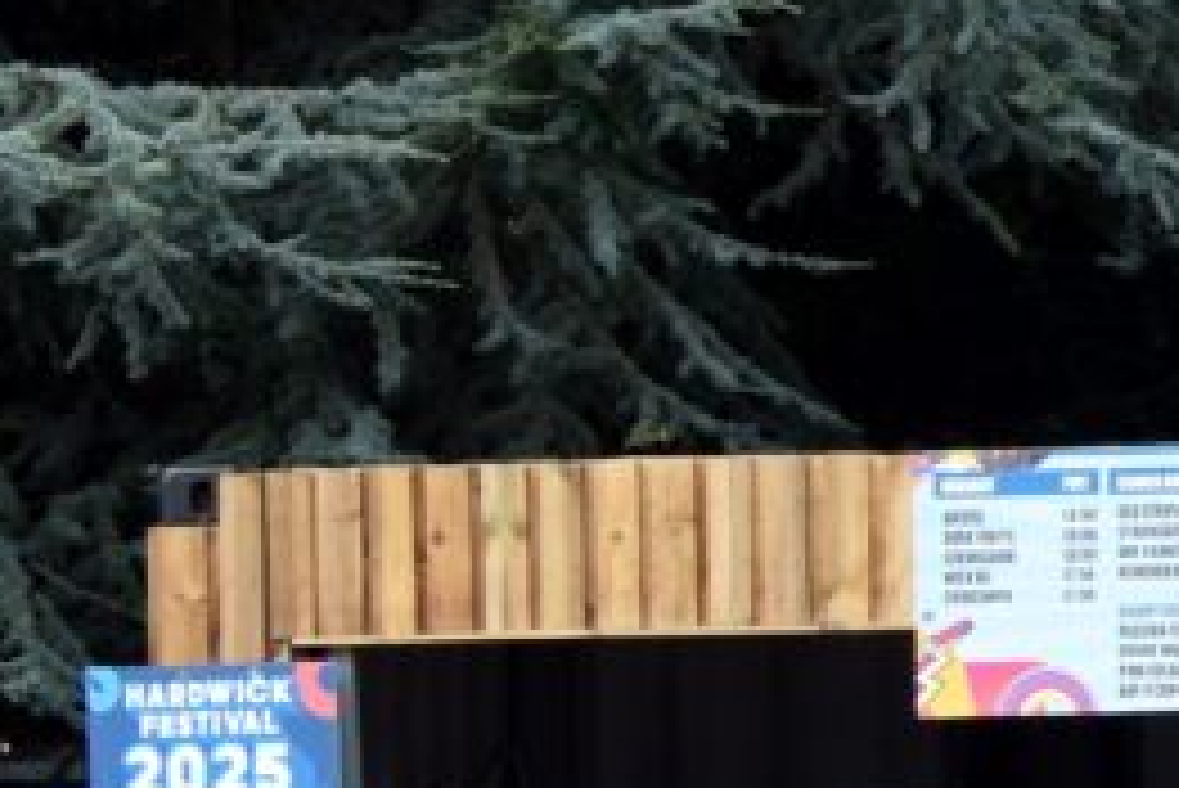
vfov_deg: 4.8
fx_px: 9461
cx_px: 2992
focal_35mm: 289
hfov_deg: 6.7
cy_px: 774
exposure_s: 1/1250
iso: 400
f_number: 5
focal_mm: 35
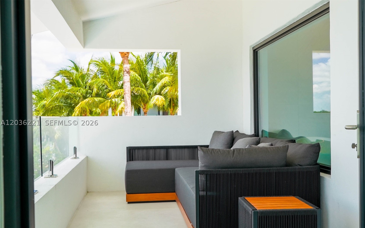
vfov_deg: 34.4
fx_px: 368
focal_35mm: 37
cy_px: 122
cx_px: 183
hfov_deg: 52.7
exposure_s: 1/400
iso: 640
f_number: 5.6
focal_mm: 24
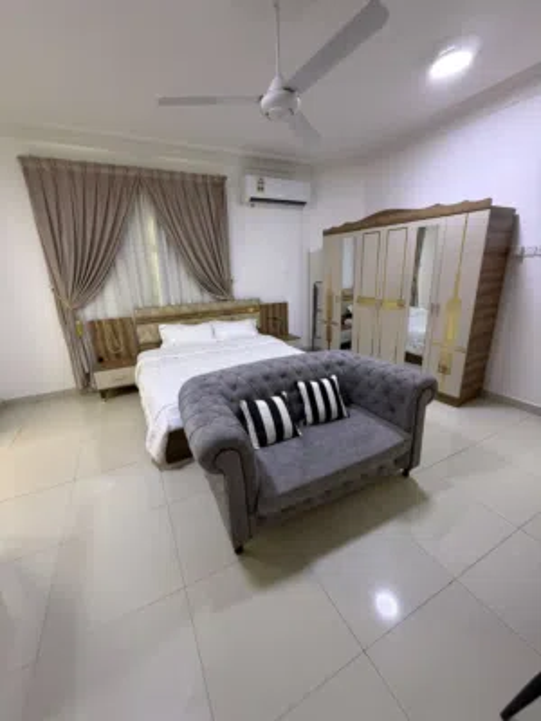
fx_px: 292
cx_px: 270
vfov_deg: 102.1
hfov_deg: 85.7
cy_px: 360
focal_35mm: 14
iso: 500
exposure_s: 1/50
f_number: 2.2
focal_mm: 2.22
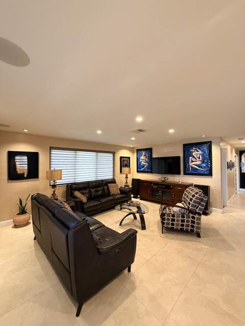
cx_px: 122
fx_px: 132
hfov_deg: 85.7
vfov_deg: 102.1
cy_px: 163
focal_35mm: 14
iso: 320
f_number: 2.2
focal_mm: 2.22
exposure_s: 1/60
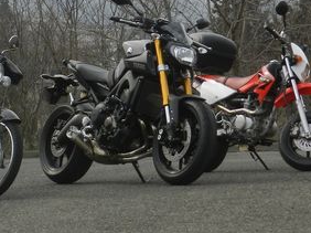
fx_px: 1517
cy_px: 12
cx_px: 14
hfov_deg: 11.6
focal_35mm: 169
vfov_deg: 8.7
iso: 160
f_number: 4.7
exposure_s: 1/500
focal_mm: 12.1
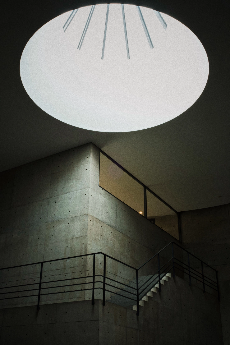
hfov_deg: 32.6
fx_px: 393
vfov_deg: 47.4
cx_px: 115
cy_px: 172
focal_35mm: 41
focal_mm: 27
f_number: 13
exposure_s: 1/40
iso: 1250
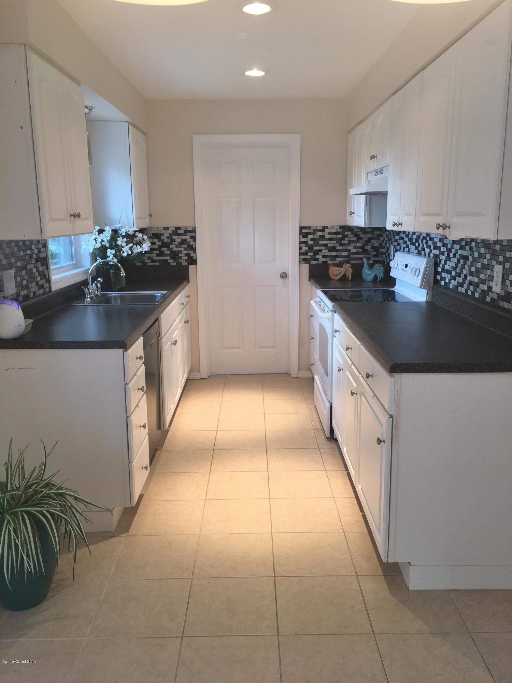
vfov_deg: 61.7
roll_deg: +1.1
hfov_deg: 48.2
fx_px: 572
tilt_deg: -11.3
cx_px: 256
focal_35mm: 29
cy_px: 342
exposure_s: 1/30
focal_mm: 4.15
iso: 25
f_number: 2.2
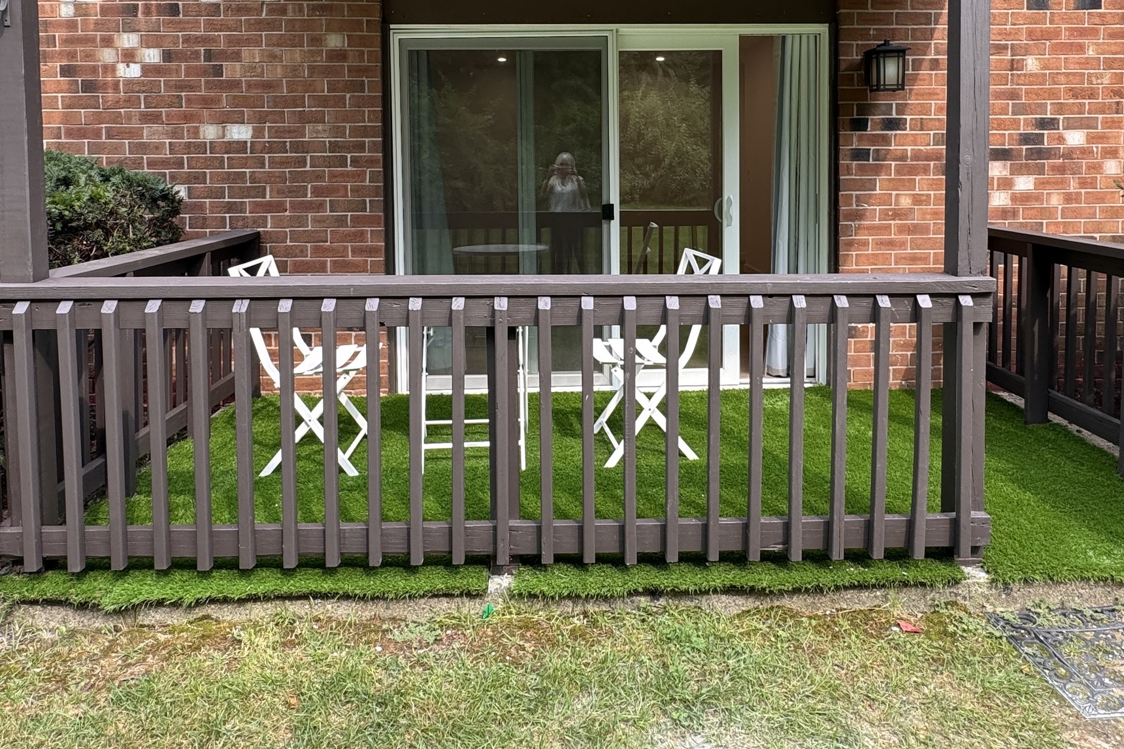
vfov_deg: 48.1
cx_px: 579
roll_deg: +0.2
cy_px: 208
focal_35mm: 26
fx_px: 812
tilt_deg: -2.8
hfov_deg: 69.4
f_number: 2.2
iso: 40
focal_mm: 2.22
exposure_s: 1/122
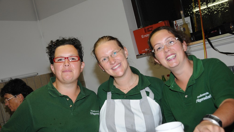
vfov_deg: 24.9
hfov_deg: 42.9
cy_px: 66
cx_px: 118
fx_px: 298
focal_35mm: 48
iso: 400
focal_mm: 30
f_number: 5.6
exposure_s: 1/60
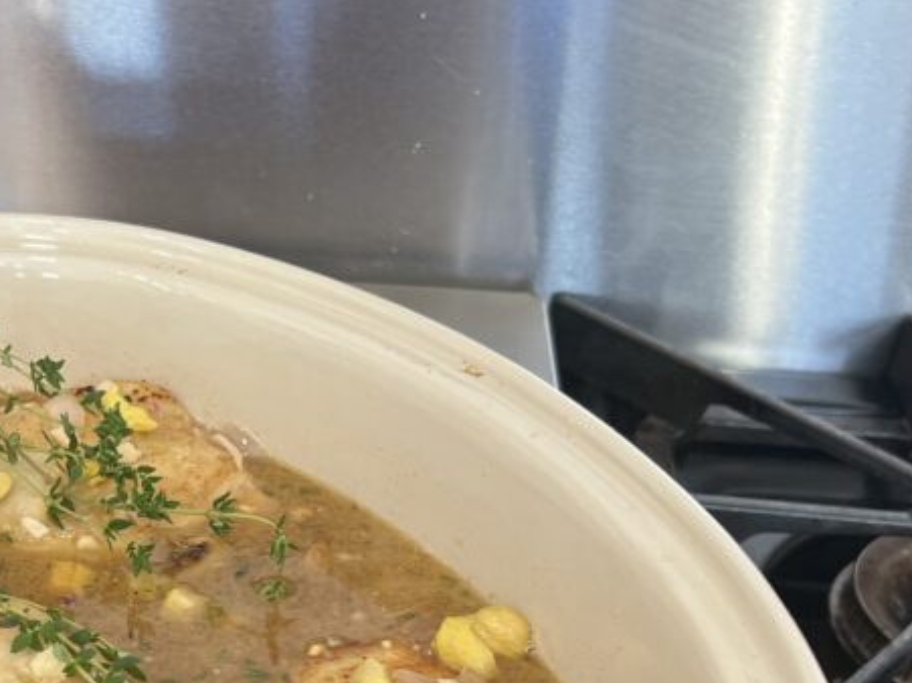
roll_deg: -1.0
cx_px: 172
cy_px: 606
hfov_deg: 31.8
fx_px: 1554
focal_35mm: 59
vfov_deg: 24.2
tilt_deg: -39.2
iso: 100
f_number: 1.5
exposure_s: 1/120
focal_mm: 5.7
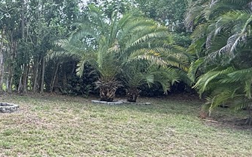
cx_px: -40
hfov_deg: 36.0
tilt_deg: -6.2
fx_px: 309
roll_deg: -1.5
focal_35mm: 45
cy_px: 97
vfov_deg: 28.5
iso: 64
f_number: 2.2
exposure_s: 1/318
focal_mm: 2.22
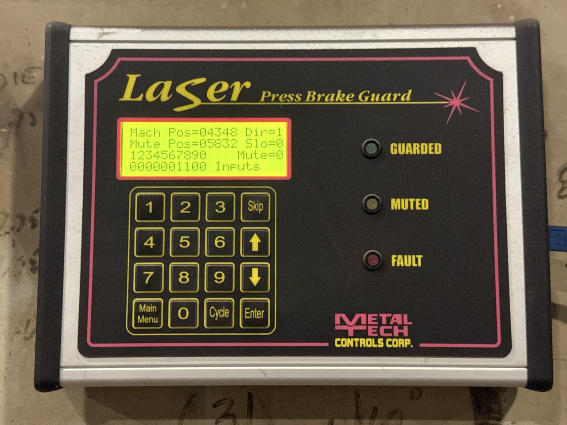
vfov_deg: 30.3
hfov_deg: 39.7
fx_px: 786
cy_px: 212
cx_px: 284
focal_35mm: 48
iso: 640
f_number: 1.78
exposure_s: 1/30
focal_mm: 6.76
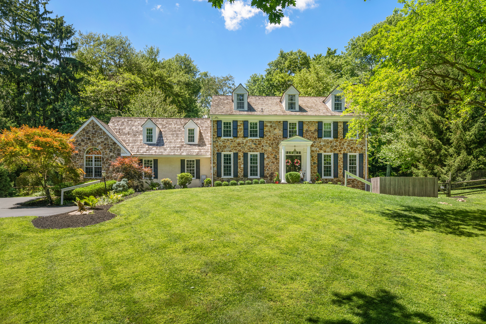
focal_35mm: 22
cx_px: 243
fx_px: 304
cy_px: 162
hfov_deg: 77.3
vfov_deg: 56.1
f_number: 2.8
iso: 250
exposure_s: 1/3200
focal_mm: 22.5
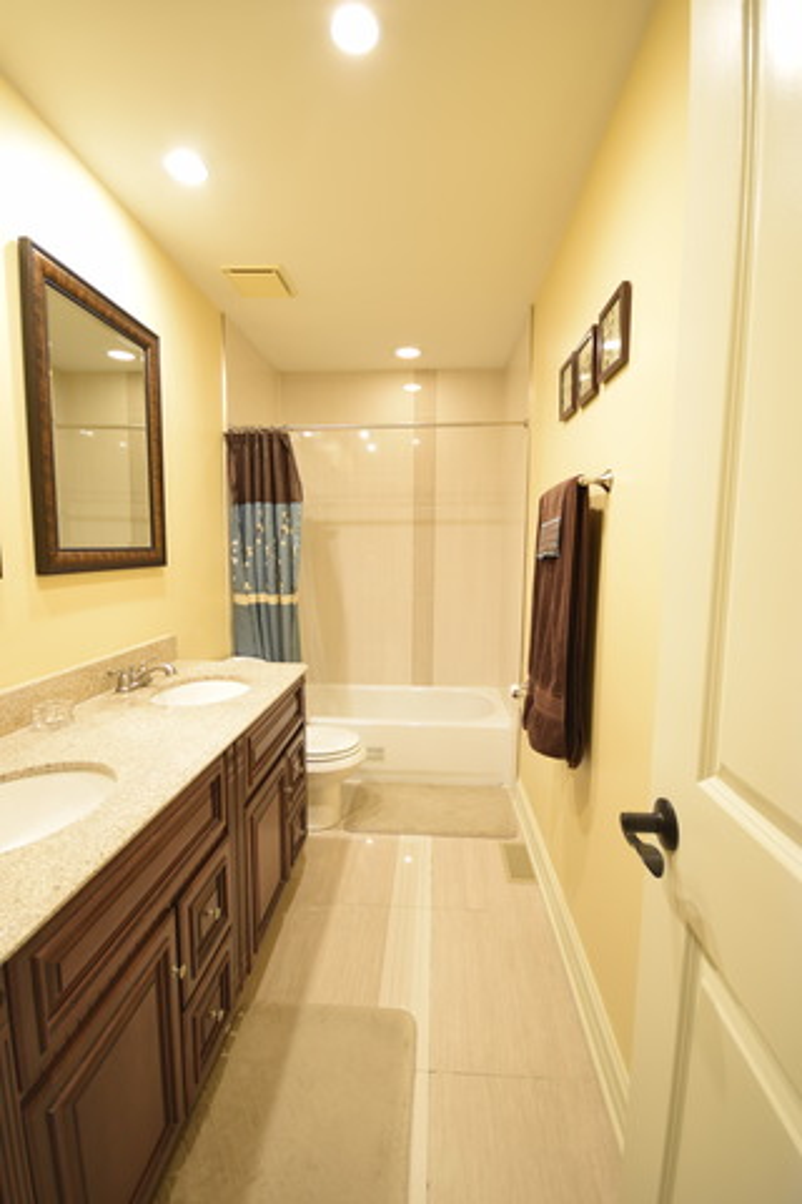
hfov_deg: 77.3
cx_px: 401
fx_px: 501
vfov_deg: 100.4
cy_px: 602
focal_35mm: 15
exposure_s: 1/1.6
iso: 100
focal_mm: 10
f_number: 4
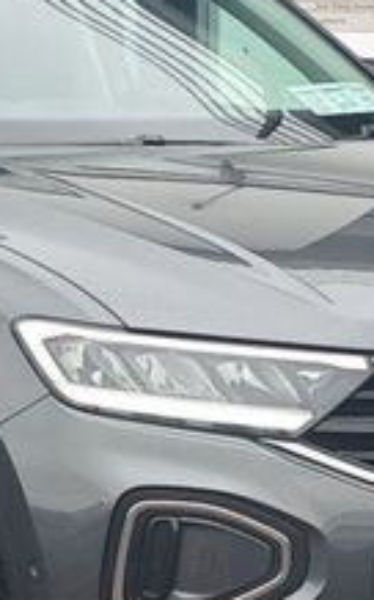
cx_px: 44
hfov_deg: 16.9
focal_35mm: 76
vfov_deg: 27.1
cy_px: 336
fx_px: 1241
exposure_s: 1/100
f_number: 1.8
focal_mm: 3.98
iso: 32
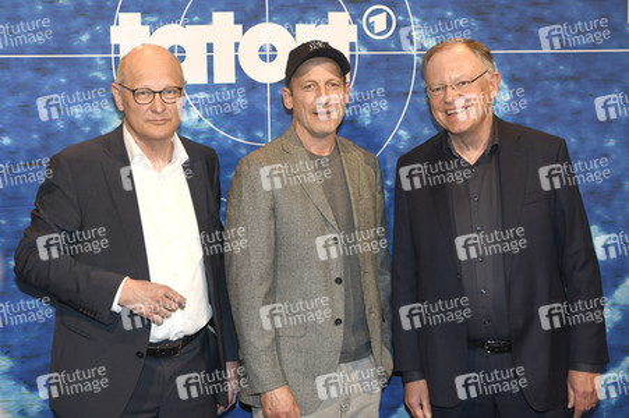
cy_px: 209
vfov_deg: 24.6
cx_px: 314
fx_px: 960
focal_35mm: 55
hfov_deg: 36.3
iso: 640
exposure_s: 1/250
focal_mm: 55
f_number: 4
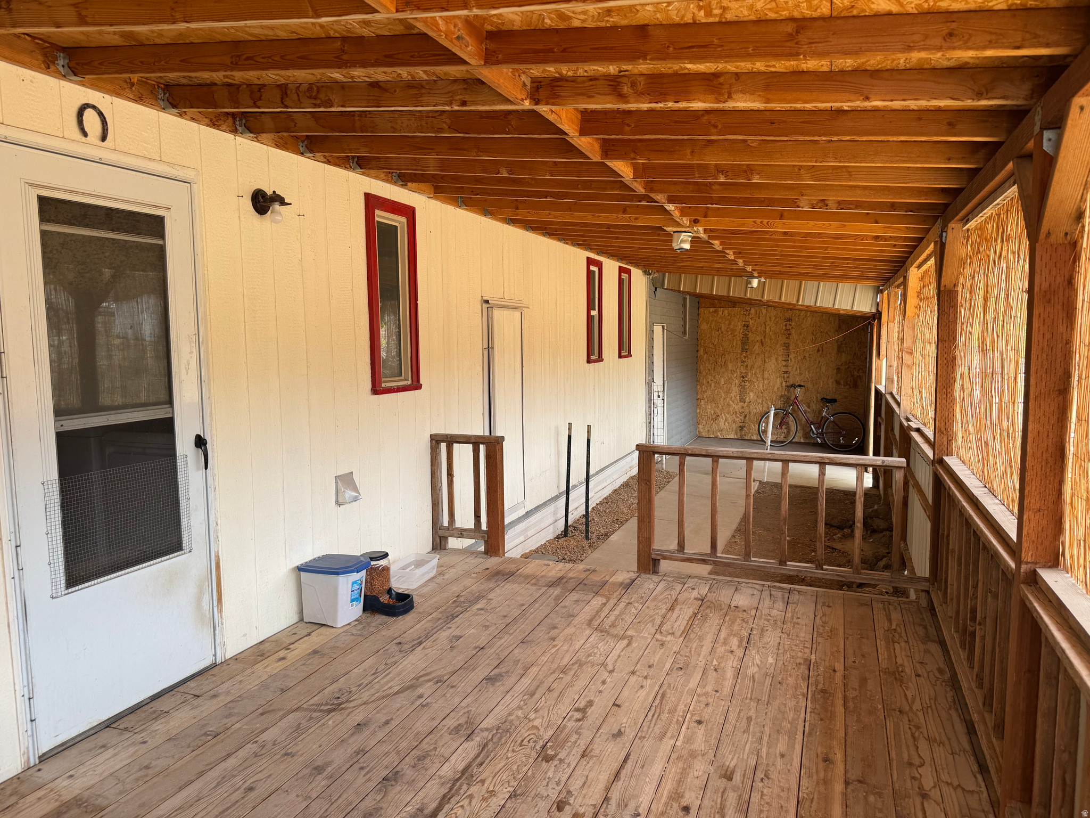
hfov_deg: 71.6
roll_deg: +1.6
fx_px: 756
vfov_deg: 56.8
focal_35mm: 24
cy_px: 409
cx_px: 545
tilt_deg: -5.3
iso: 64
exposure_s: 1/217
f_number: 1.78
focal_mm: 6.76
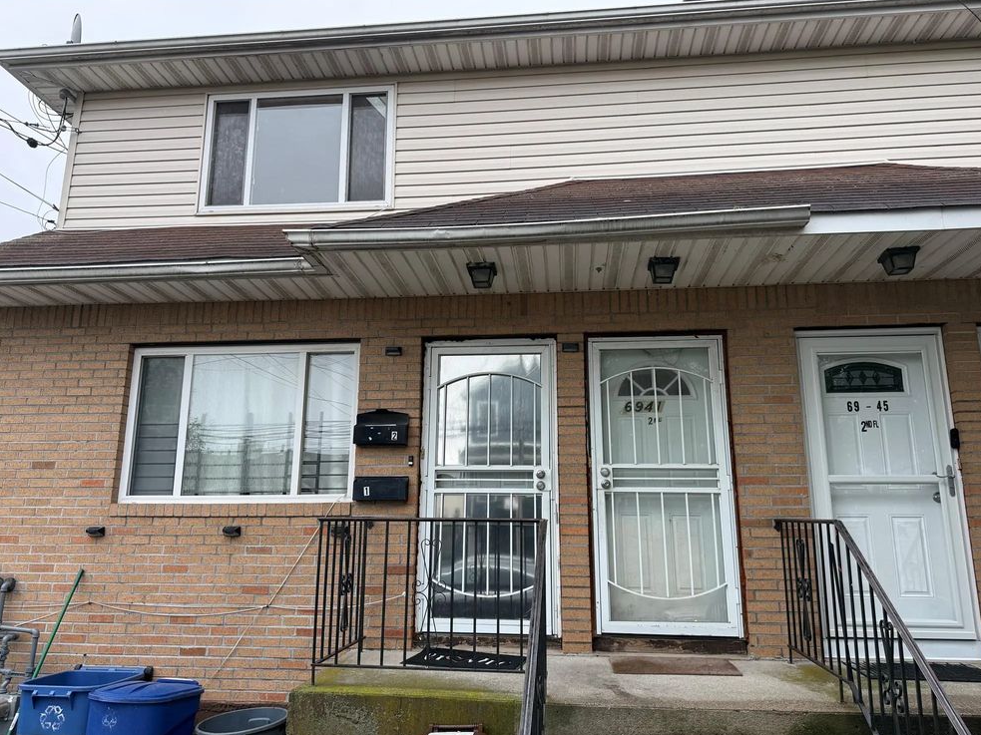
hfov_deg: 69.4
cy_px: 374
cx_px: 493
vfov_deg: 54.9
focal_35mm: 25
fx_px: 708
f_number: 1.78
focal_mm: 6.76
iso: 100
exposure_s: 1/532
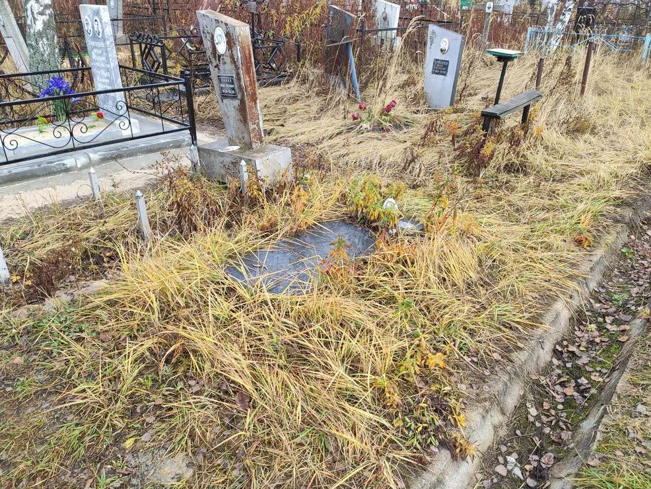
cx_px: 332
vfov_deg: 51.4
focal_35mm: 27
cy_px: 244
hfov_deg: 65.3
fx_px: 508
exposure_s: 1/124
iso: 112
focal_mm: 4.77
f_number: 1.75
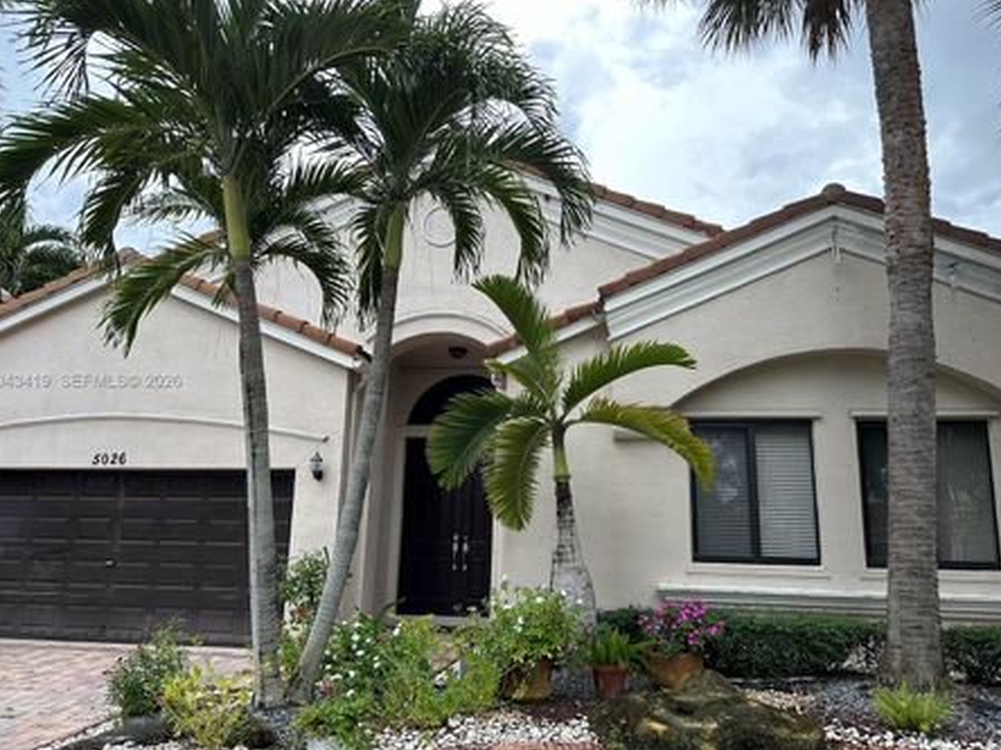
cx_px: 525
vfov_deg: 51.4
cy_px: 382
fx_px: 781
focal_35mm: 27
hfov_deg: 65.3
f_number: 1.78
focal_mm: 6.86
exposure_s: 1/1157
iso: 80
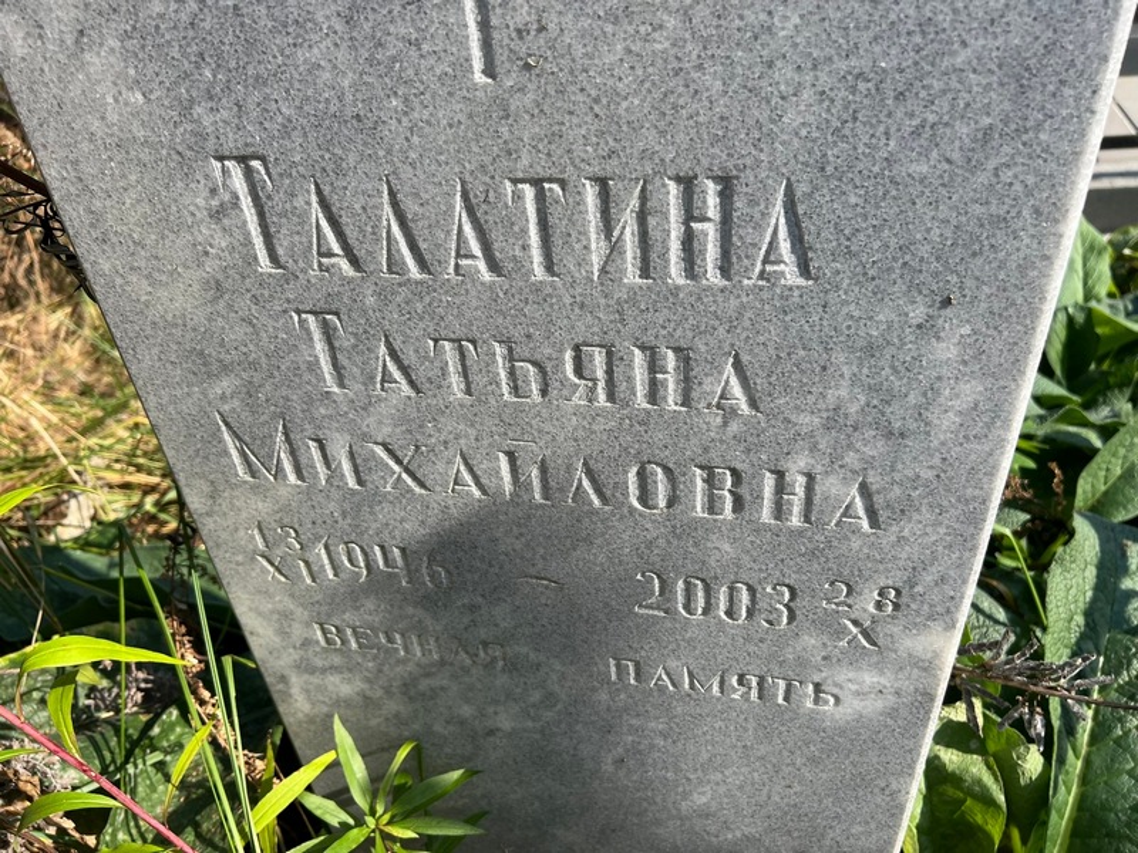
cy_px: 426
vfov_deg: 53.1
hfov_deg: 67.3
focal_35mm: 26
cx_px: 569
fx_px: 855
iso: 50
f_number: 1.5
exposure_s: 1/2457
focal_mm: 5.7
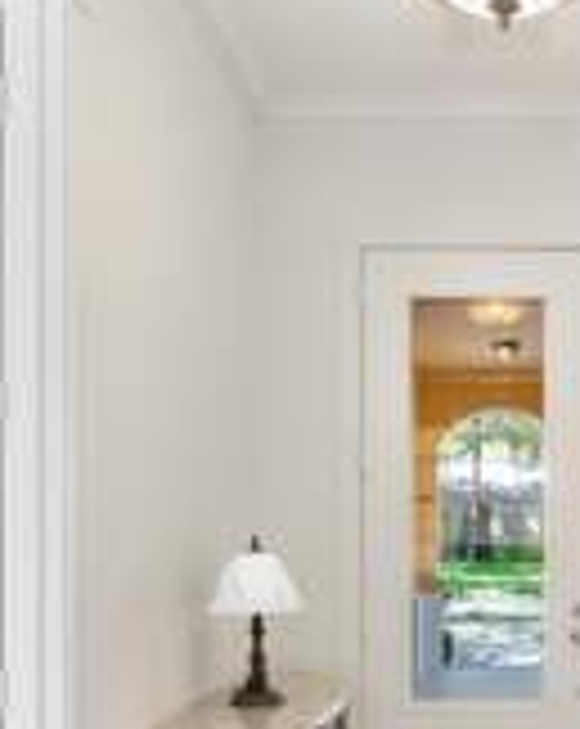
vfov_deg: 45.7
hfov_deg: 36.2
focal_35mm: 39
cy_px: 524
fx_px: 839
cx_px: 504
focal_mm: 14
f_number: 9
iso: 250
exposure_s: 1/8
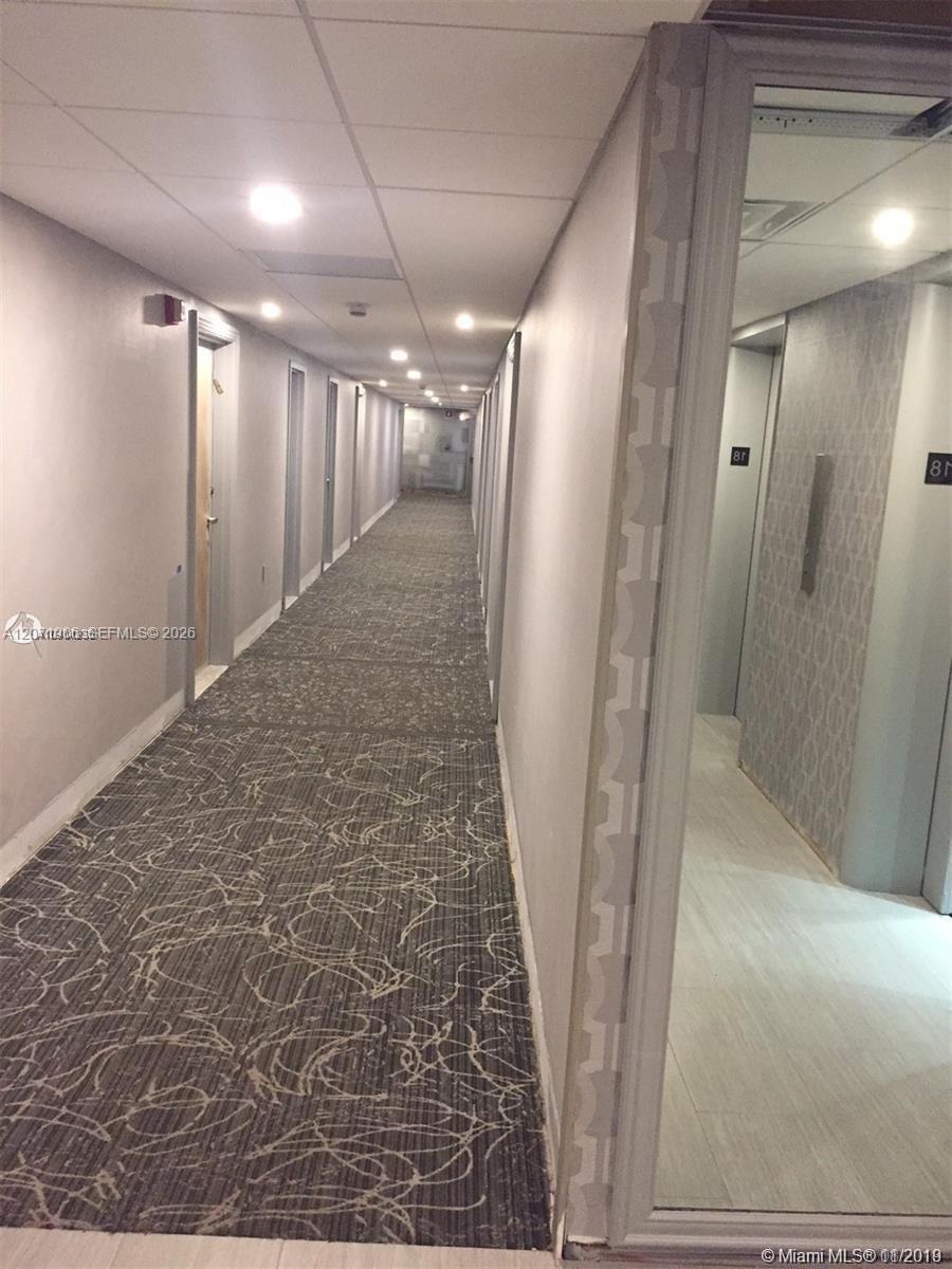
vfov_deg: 61.7
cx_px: 476
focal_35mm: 29
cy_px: 634
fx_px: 1063
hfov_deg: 48.2
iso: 250
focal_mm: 4.15
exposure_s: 1/30
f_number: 2.2
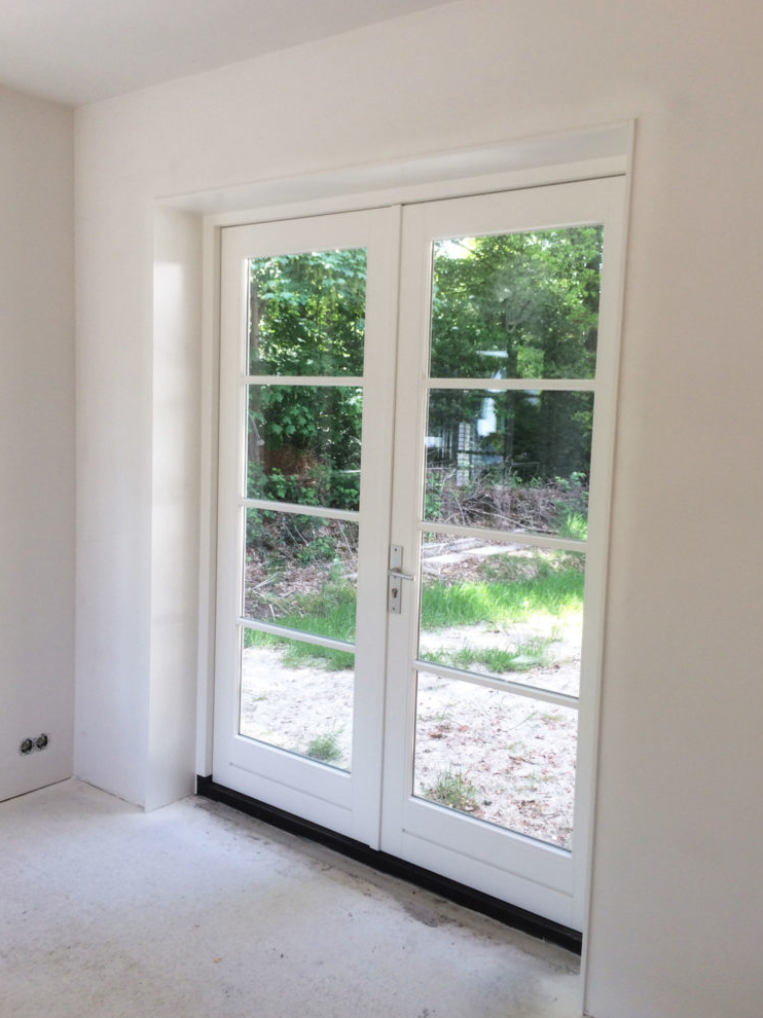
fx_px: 882
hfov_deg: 46.8
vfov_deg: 60.0
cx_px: 375
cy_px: 499
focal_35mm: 30
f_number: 2.2
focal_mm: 4.15
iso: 32
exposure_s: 1/100
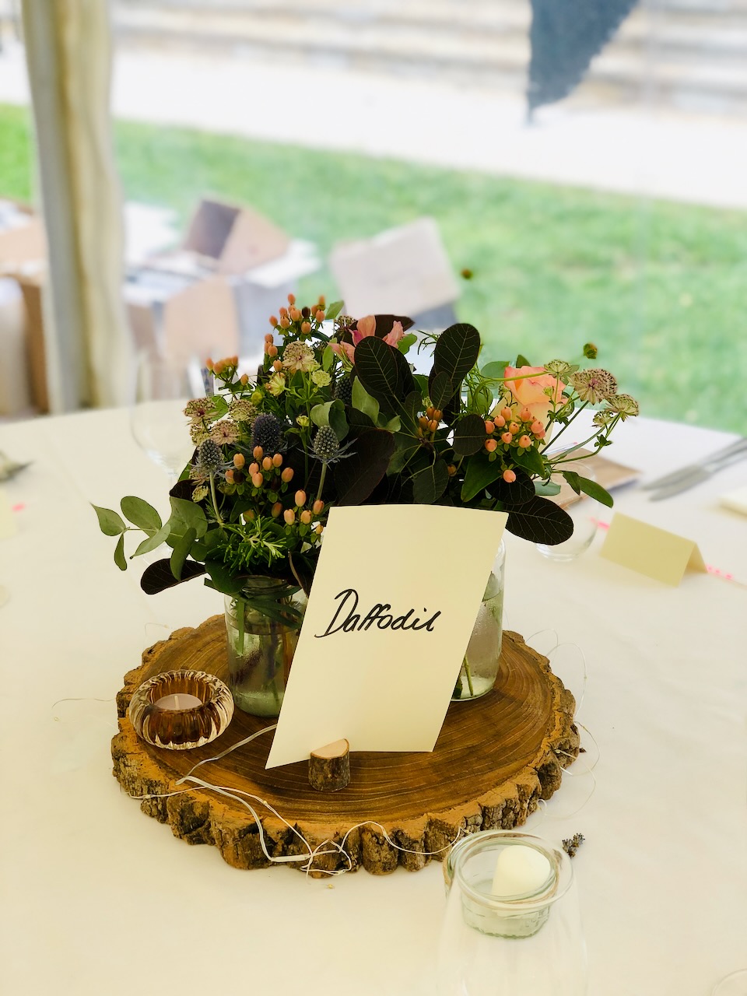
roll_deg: +1.8
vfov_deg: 36.8
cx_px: 374
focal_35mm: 52
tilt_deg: -24.5
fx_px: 1496
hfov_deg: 28.0
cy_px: 498
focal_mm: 6
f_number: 2.4
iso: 25
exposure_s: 1/120
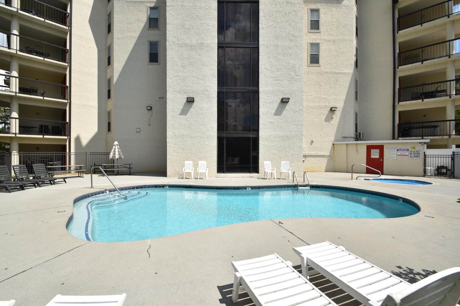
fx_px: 192
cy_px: 153
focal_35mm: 15
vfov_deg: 77.3
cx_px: 230
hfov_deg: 100.4
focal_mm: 10
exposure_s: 1/320
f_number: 9
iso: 100
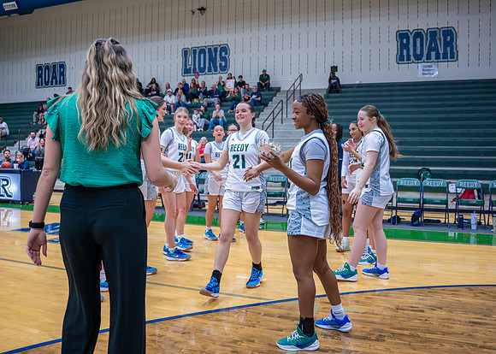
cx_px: 242
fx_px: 402
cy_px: 167
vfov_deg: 47.5
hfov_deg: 63.3
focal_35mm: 29
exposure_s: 1/1000
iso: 4000
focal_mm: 24
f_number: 2.8
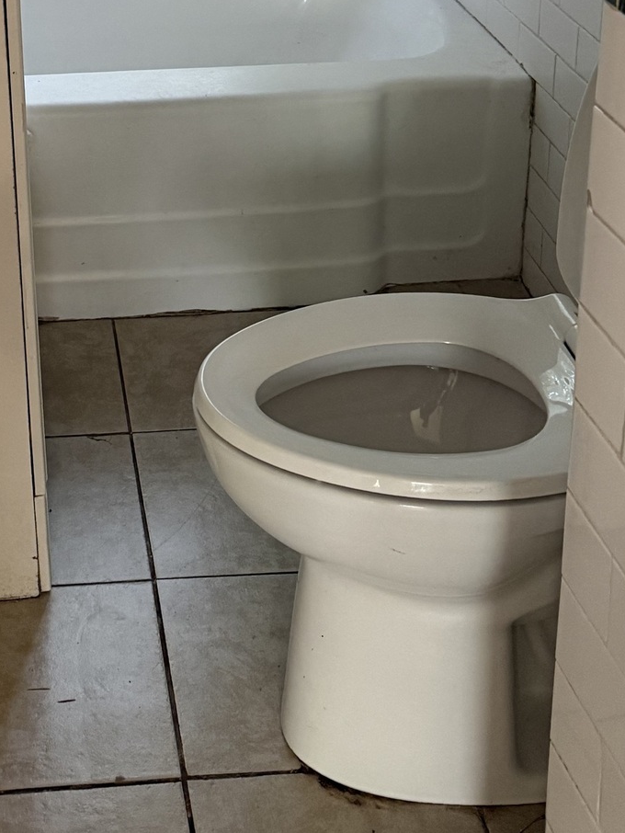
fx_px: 1468
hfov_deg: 23.7
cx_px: 127
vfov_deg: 28.5
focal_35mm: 61
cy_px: -99
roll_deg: +0.1
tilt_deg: -14.8
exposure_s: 1/60
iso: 400
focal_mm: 6.76
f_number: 1.78
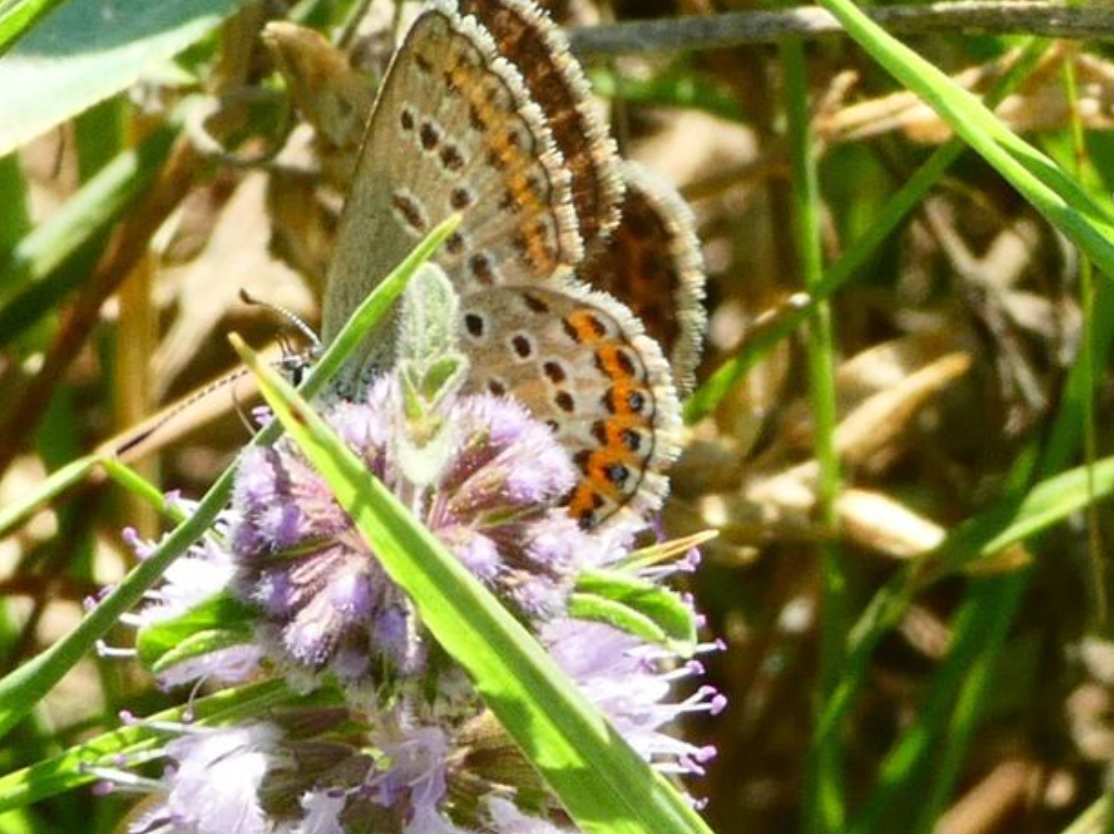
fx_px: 7785
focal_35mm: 242
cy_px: 482
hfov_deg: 8.2
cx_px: 481
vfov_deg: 6.1
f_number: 5.5
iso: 100
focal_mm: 30.9
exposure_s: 1/80
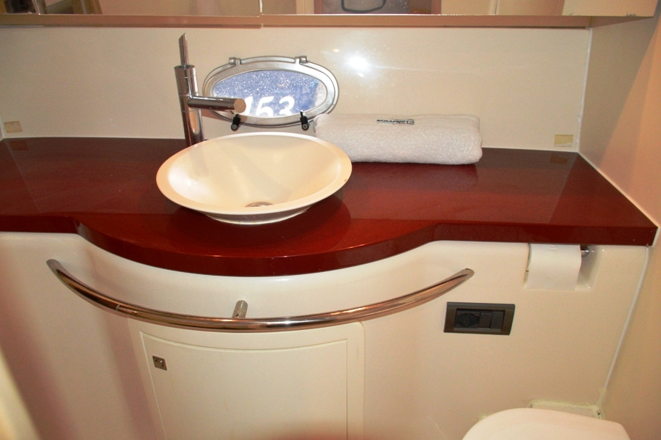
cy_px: 220
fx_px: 495
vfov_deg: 47.9
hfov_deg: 67.4
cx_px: 330
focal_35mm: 27
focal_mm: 18
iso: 2000
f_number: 3.5
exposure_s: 1/100
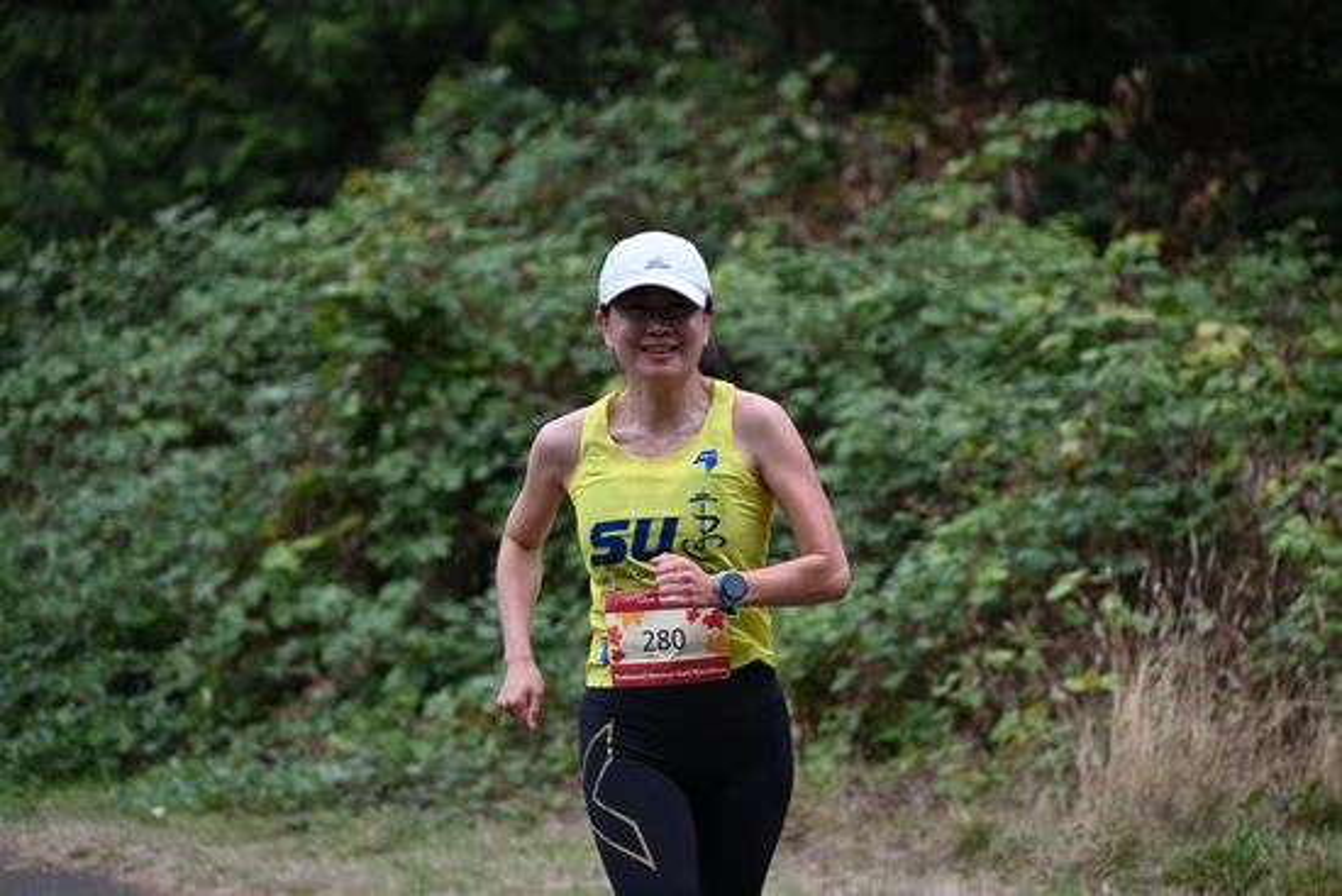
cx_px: 671
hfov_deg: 10.3
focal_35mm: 200
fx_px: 7457
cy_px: 448
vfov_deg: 6.9
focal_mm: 200
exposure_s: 1/500
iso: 400
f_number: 6.3
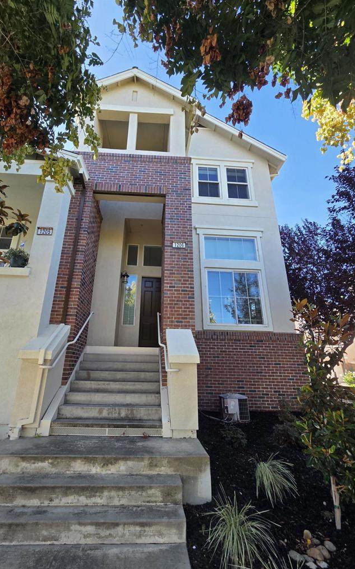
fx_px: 217
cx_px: 161
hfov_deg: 78.4
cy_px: 288
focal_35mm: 14
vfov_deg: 105.3
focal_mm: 2.2
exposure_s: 1/329
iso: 50
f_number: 2.2
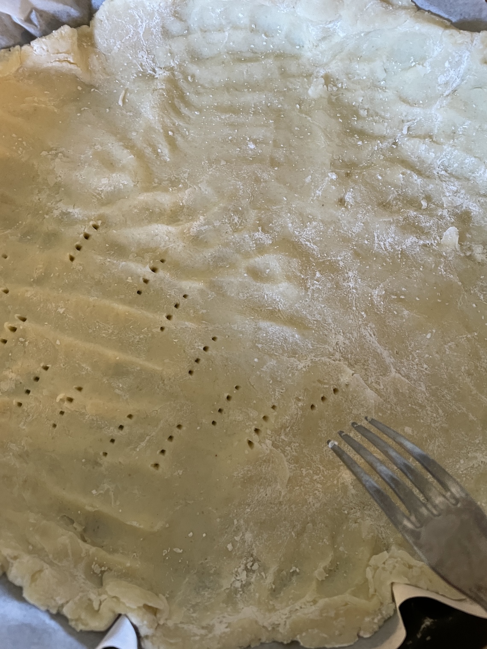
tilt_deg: -77.3
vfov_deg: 67.3
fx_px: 488
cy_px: 324
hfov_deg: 53.1
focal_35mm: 26
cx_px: 244
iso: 250
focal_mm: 4.2
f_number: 1.6
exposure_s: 1/50
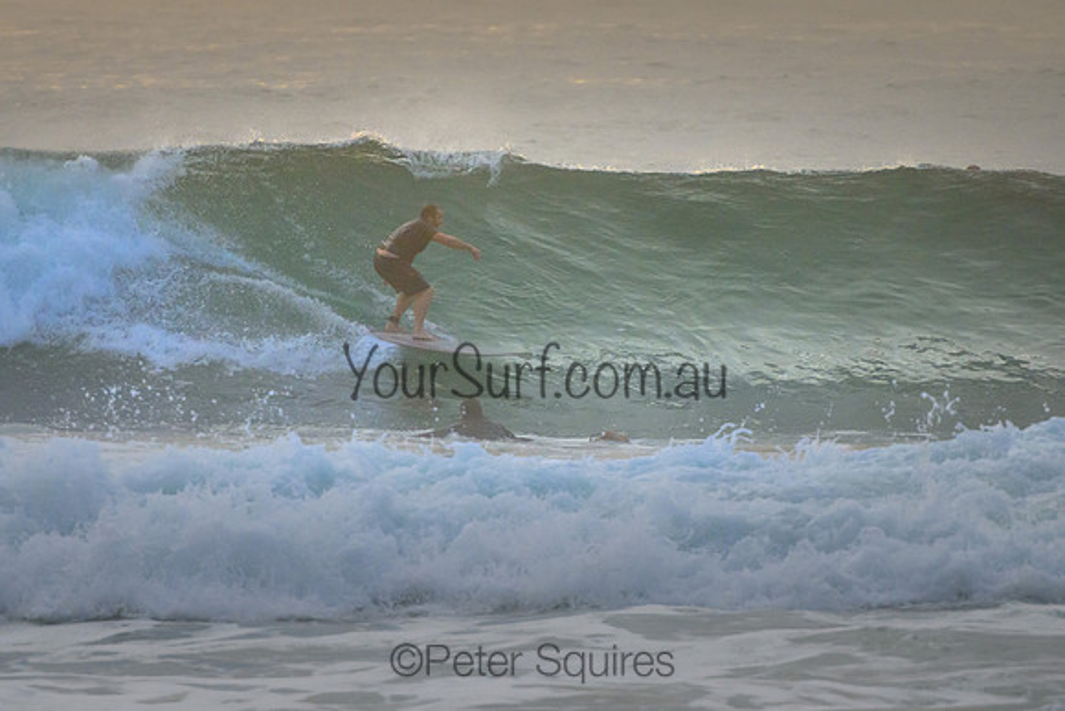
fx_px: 16268
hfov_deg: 3.7
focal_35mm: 550
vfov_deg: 2.5
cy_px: 258
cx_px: 489
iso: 1600
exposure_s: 1/2000
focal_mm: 400
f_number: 5.6
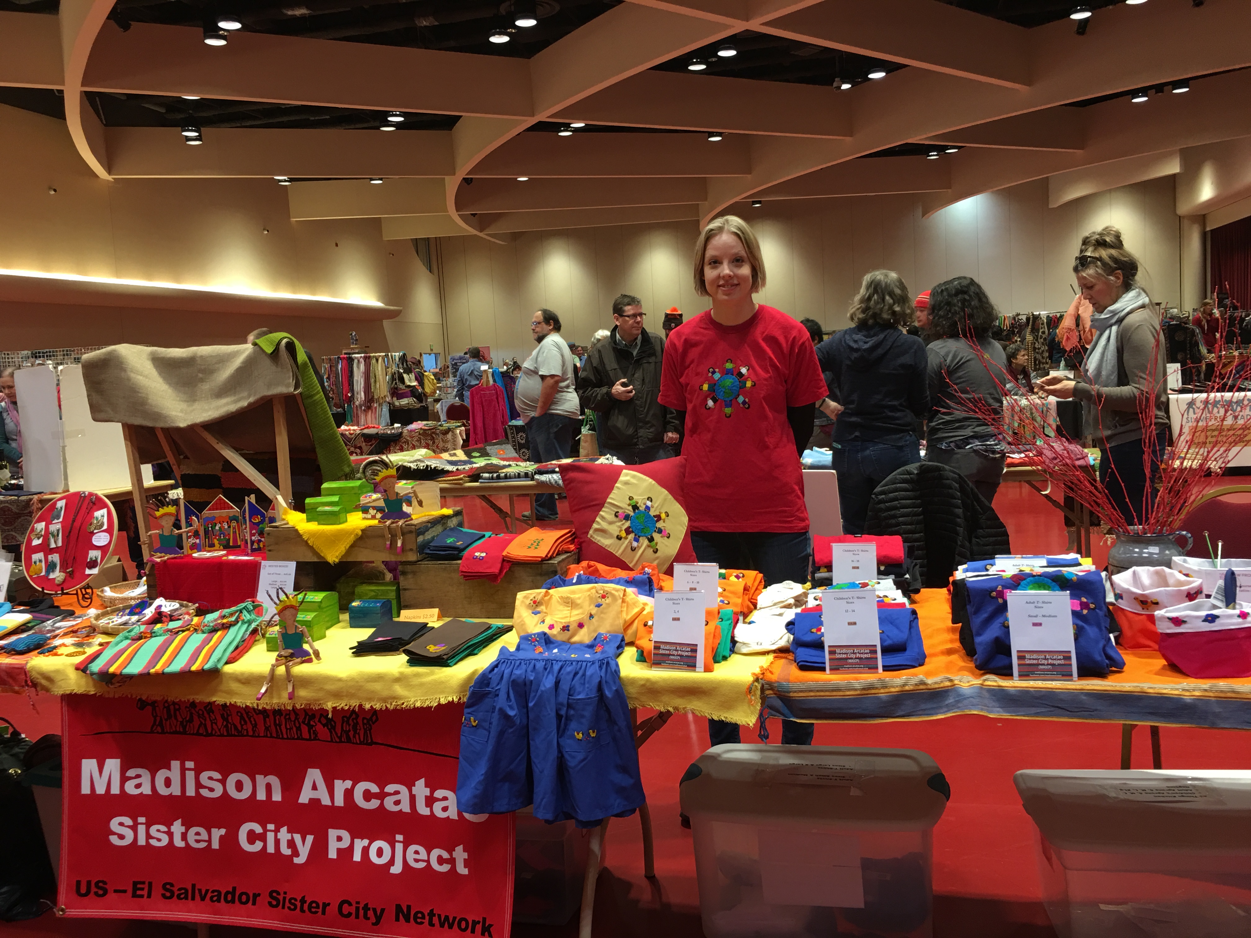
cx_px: 626
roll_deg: +3.8
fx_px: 1048
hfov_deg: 61.7
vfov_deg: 48.2
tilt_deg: -4.3
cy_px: 469
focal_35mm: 29
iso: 32
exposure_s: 1/15
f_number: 2.2
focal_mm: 4.15
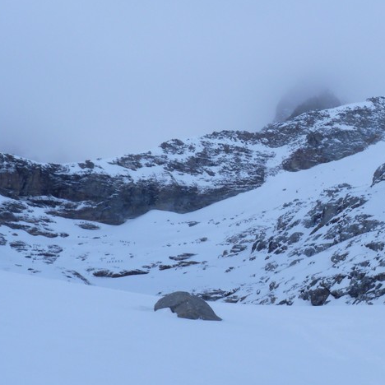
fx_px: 1283
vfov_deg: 17.1
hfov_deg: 16.6
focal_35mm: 102
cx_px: 407
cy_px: 222
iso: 80
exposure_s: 1/250
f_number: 4
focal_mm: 8
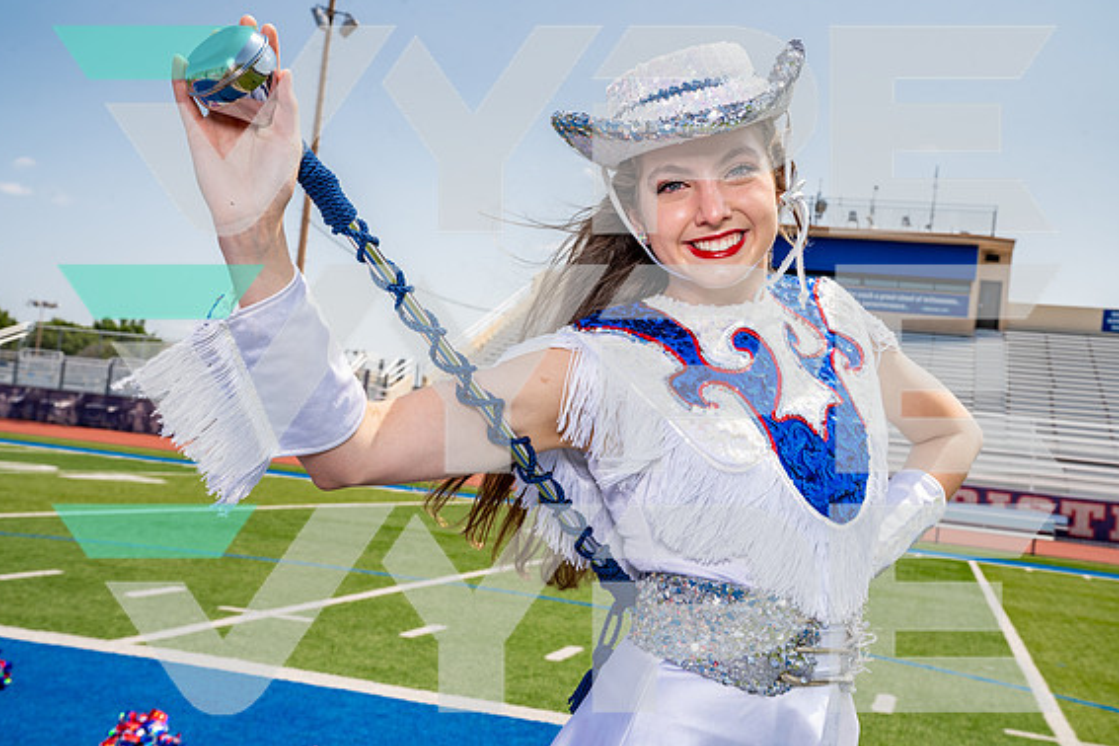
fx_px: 1368
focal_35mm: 44
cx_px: 560
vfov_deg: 30.5
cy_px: 370
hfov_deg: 44.5
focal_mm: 43
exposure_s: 1/250
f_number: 11
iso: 200
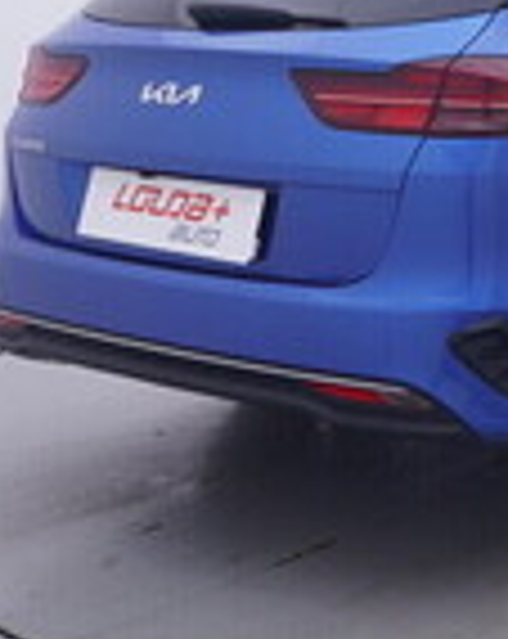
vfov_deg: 22.7
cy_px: 43
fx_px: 1543
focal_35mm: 82
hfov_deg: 16.3
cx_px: 852
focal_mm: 15
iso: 200
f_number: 5
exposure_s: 1/80
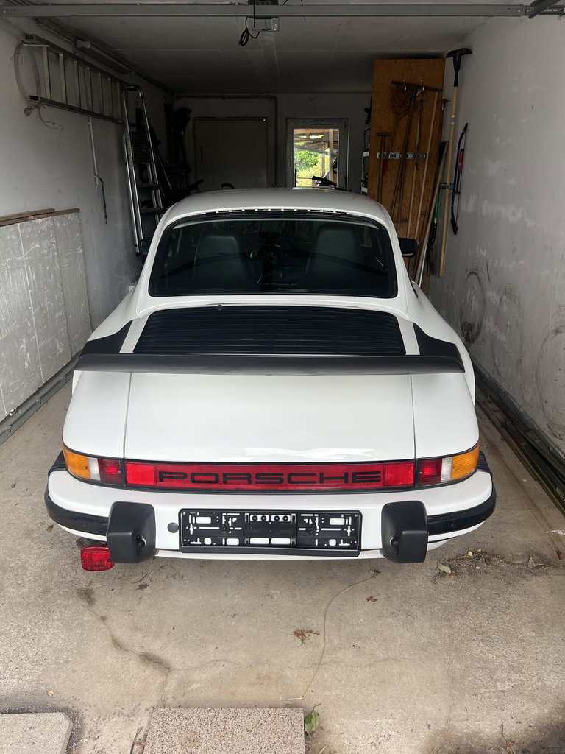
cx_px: 282
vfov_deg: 67.3
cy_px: 377
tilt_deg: -17.4
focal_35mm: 26
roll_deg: -0.7
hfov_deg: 53.1
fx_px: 566
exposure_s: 1/368
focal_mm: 5.7
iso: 50
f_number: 1.5
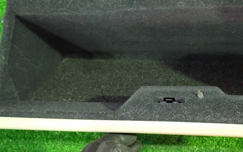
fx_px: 278
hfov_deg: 46.7
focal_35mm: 42
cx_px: 153
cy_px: 69
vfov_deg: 30.5
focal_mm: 5.4
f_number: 2.3
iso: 800
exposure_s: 1/20
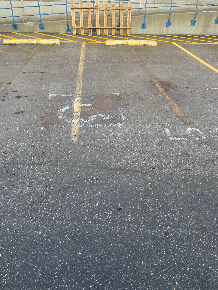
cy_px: 145
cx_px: 109
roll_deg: -2.5
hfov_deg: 53.1
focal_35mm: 26
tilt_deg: -29.8
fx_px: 218
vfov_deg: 67.3
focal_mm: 4.2
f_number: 1.6
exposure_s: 1/121
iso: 32
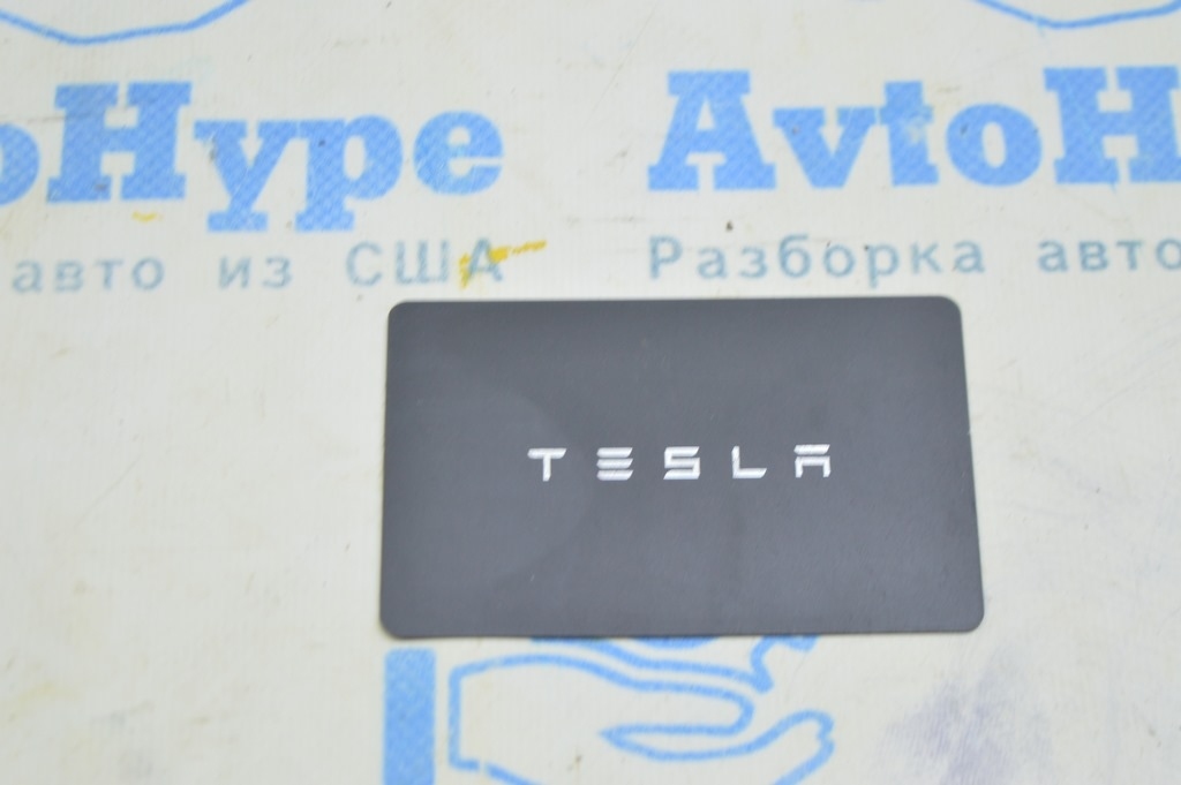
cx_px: 590
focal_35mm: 82
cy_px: 392
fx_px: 2704
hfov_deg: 24.6
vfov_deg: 16.5
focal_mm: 55
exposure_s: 1/15
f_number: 5.6
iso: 400
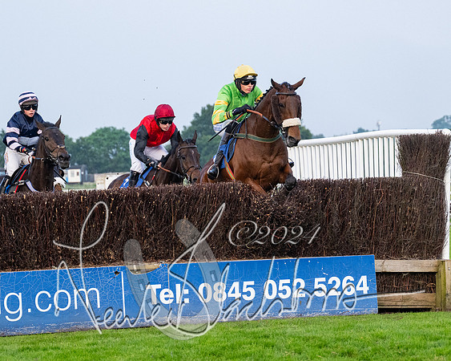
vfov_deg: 9.3
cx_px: 247
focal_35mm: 166
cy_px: 159
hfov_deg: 11.6
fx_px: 2220
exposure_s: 1/2500
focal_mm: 98
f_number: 4
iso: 1250
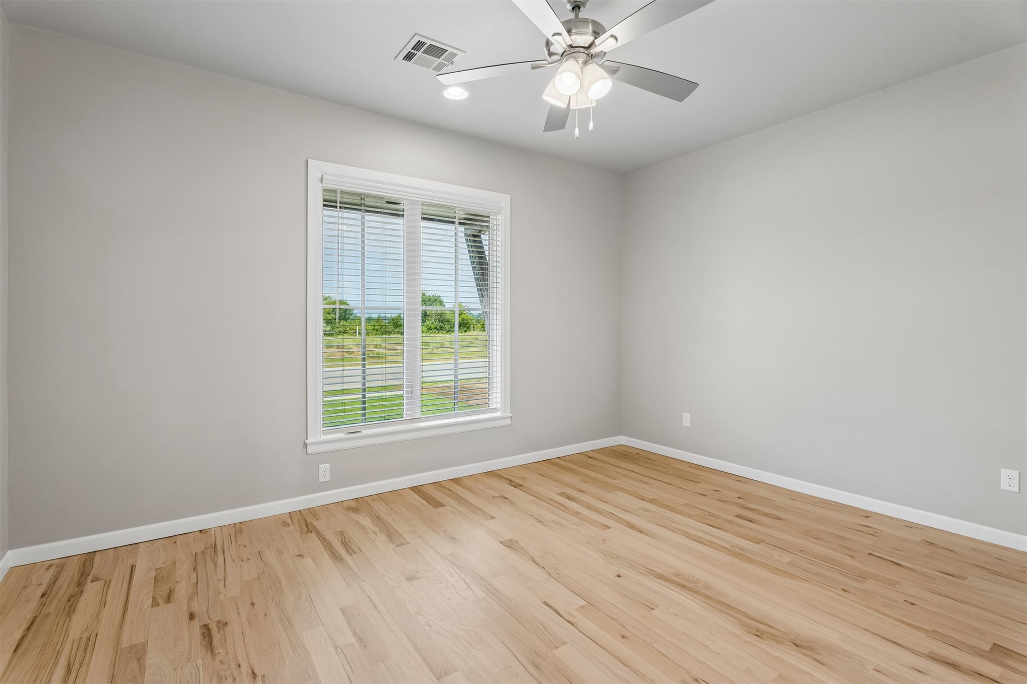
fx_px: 456
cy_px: 342
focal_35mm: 16
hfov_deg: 96.7
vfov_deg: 73.7
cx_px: 514
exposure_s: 1/25
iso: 200
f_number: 9
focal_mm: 16
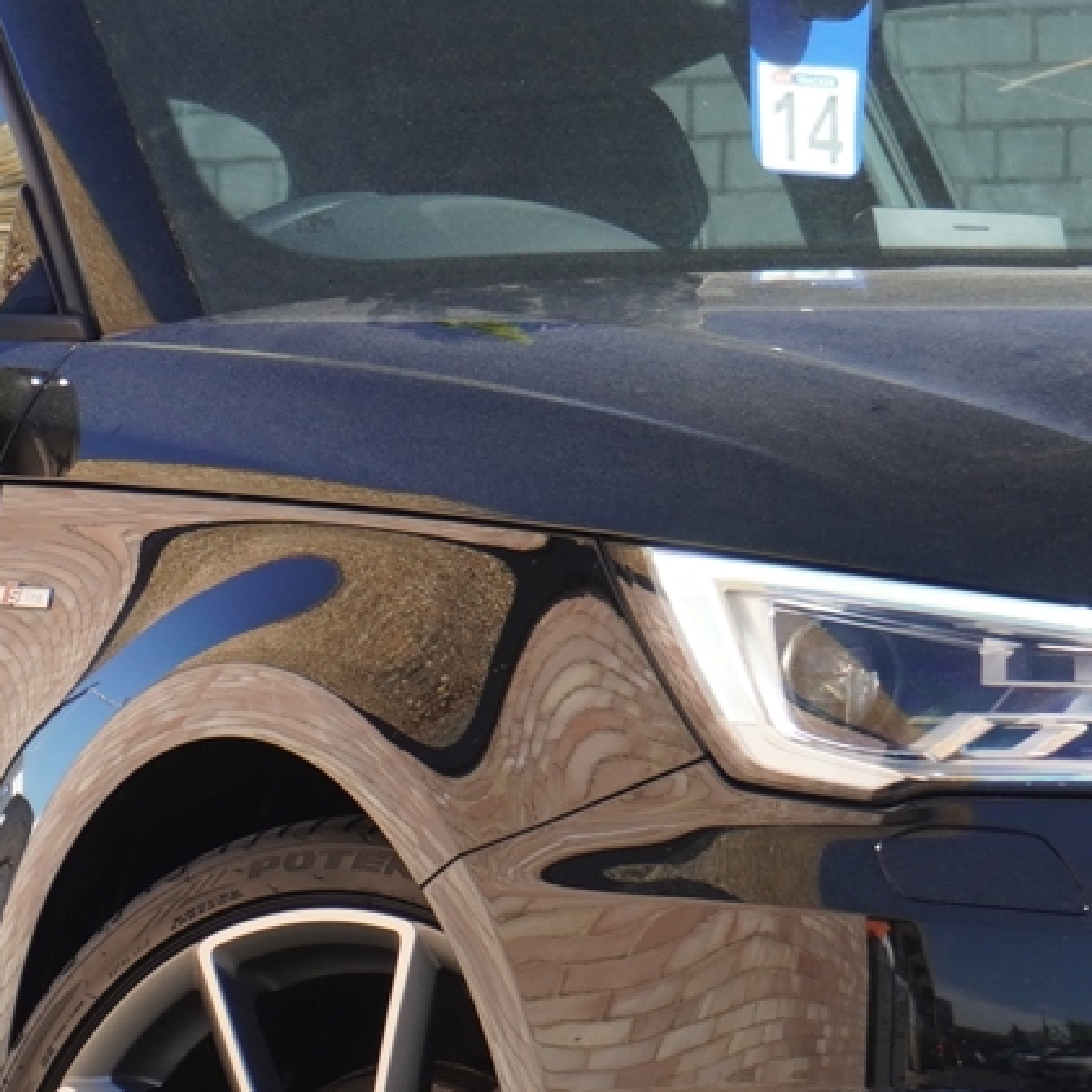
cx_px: 739
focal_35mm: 267
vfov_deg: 6.6
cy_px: 616
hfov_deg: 6.6
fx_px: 9523
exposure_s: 1/160
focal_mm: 49
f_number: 5.6
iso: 200
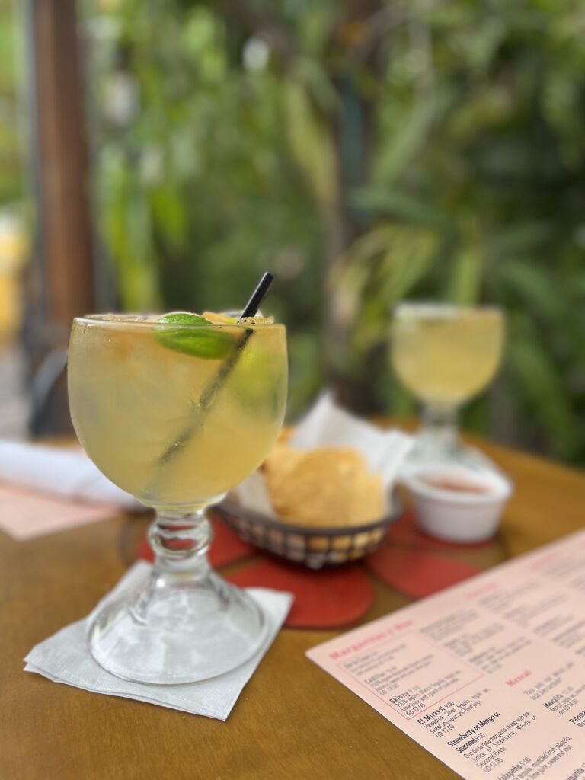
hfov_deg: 53.1
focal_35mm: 26
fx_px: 586
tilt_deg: -8.4
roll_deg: +1.0
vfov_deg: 67.3
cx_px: 292
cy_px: 390
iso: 40
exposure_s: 1/260
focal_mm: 5.1
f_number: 1.6
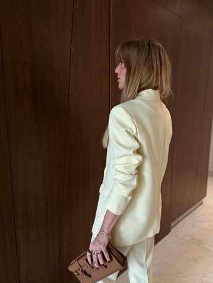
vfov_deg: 63.4
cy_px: 143
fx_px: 230
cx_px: 124
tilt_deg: -9.9
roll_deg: -0.4
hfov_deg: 49.6
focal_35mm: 28
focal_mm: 6.76
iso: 125
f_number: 1.78
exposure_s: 1/50
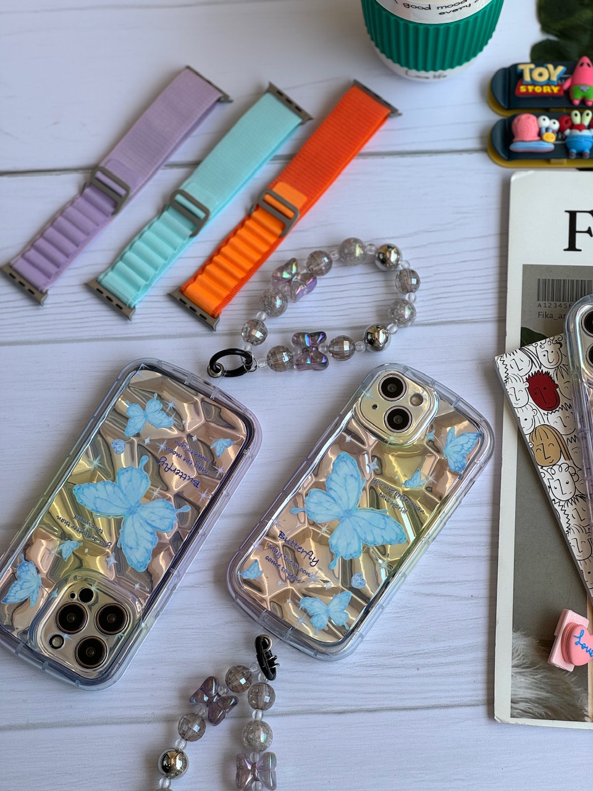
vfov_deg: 25.3
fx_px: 1759
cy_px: 396
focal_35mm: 77
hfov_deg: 19.1
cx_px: 296
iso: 25
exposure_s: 1/240
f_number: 2.8
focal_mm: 9
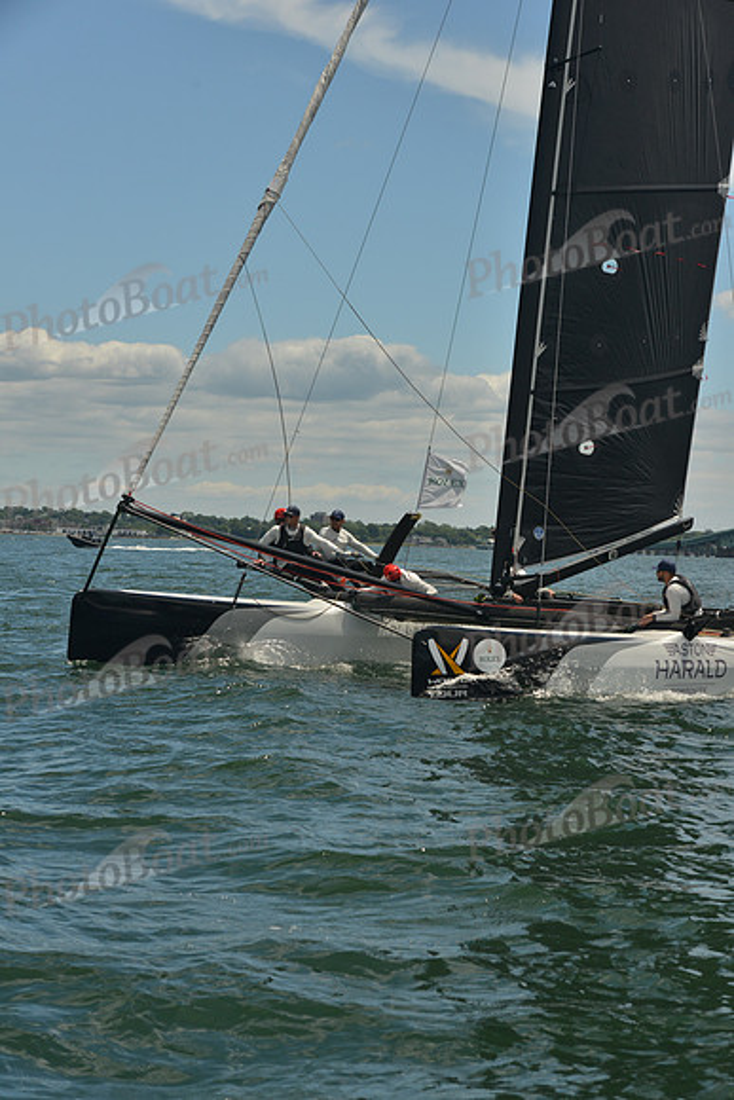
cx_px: 367
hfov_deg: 17.5
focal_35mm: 78
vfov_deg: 26.0
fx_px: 2384
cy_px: 550
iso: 400
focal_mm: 78
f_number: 7.1
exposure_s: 1/1000
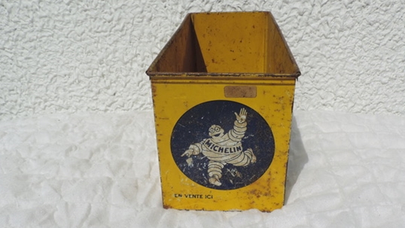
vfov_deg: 34.7
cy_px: 123
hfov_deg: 57.9
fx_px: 365
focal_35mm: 34
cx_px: 223
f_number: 4.3
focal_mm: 4.9
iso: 80
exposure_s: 1/1600
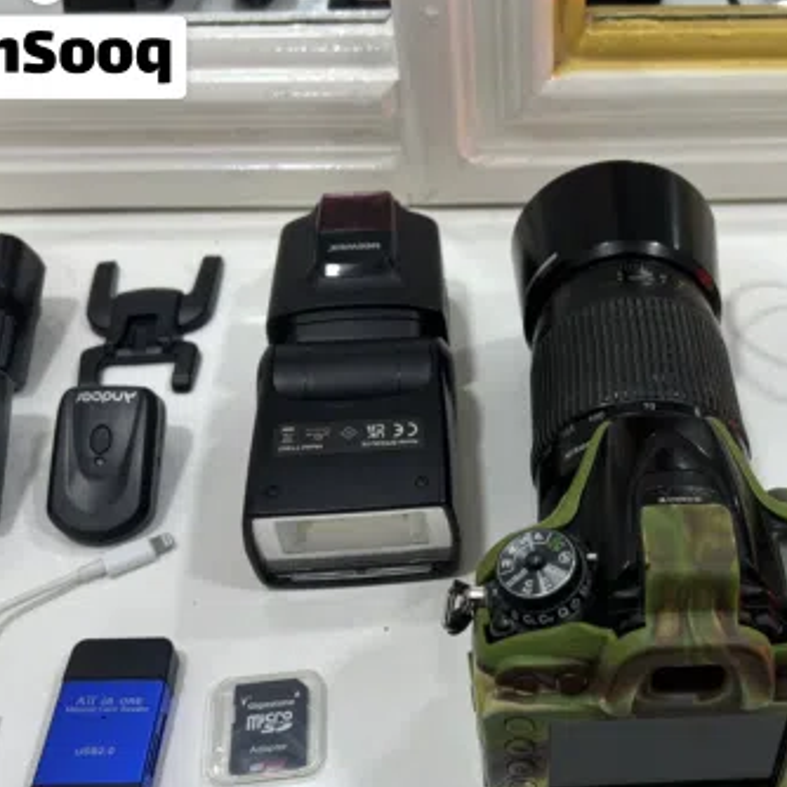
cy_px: 438
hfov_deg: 37.8
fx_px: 1132
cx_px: 542
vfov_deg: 38.3
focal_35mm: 44
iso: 40
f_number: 1.5
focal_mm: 5.7
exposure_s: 1/100
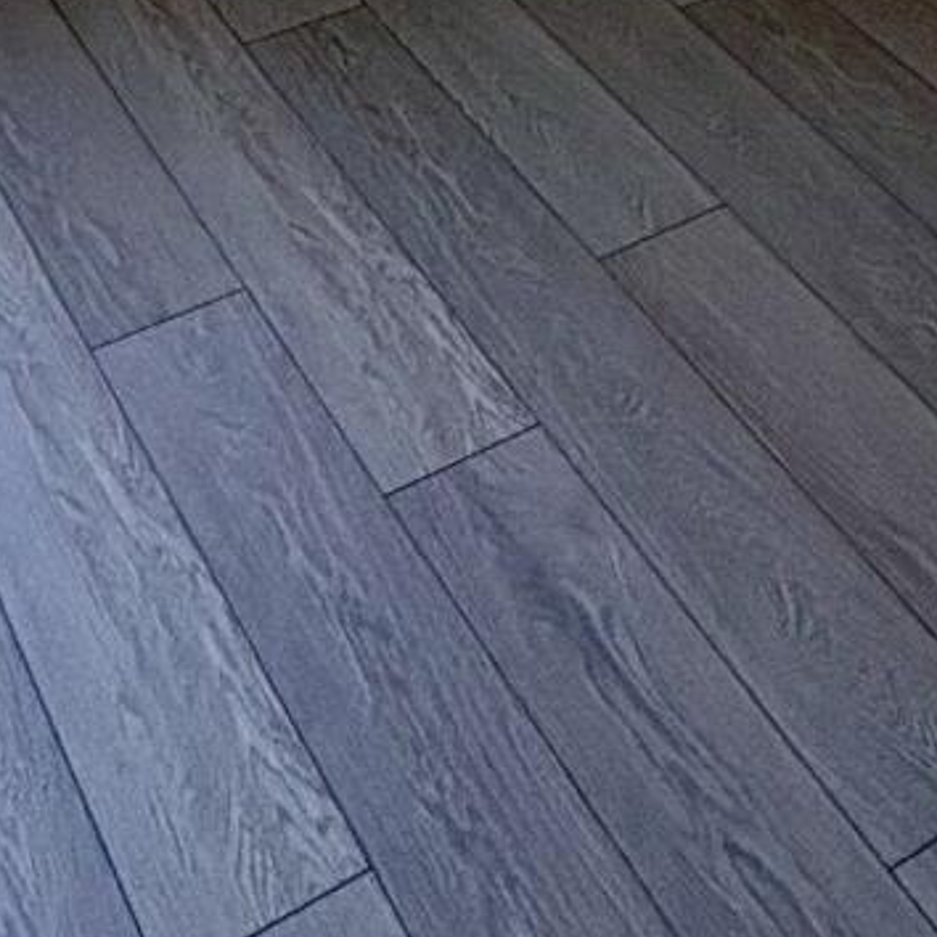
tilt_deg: -11.6
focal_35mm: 70
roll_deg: -0.6
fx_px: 2144
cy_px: -863
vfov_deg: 18.1
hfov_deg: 24.7
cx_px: 447
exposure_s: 1/74
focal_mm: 2.22
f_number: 2.2
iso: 200
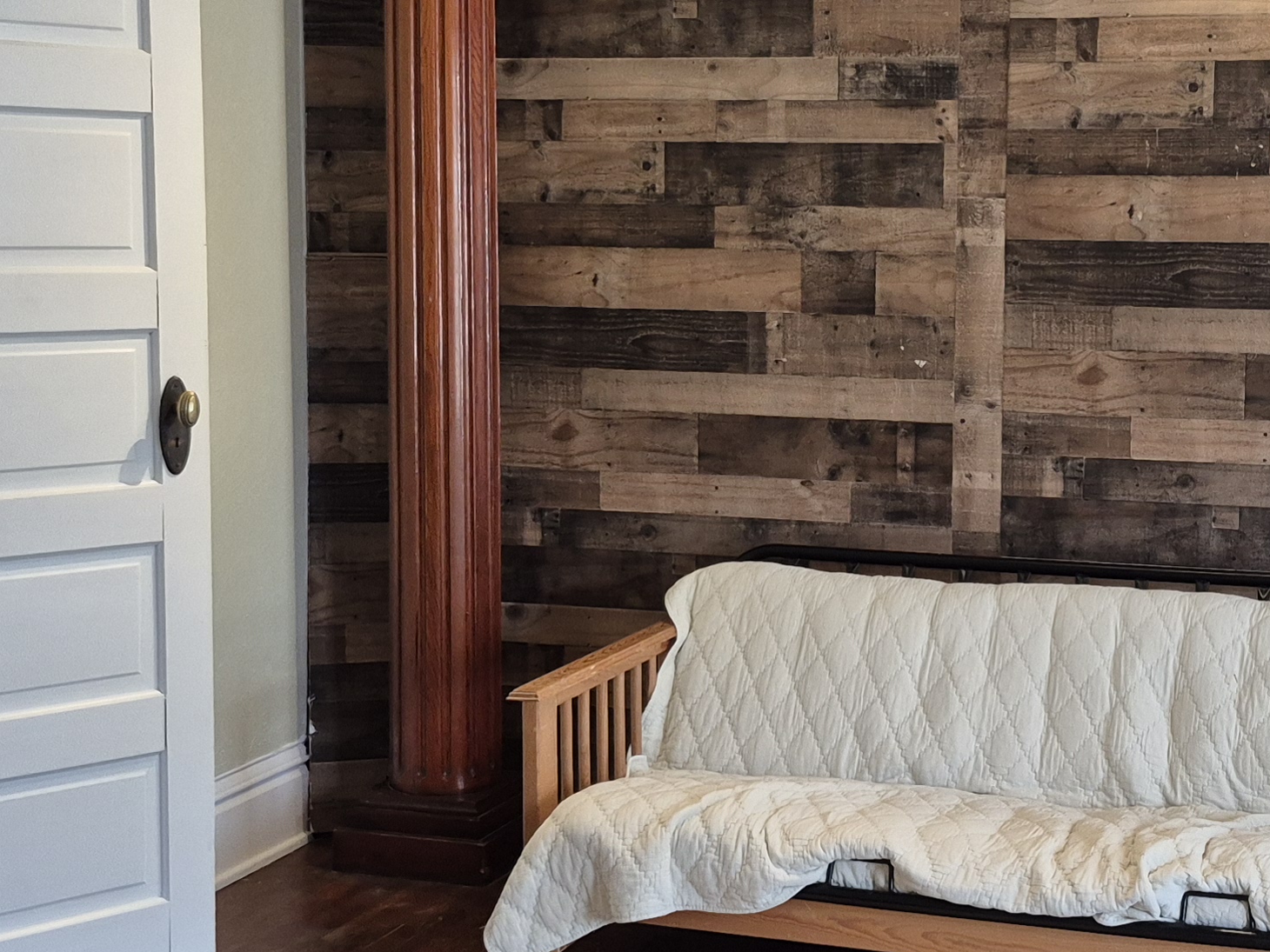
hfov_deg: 30.6
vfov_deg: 23.3
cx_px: 819
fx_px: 2311
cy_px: 399
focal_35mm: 63
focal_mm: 5.4
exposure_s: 1/120
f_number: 1.8
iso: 200
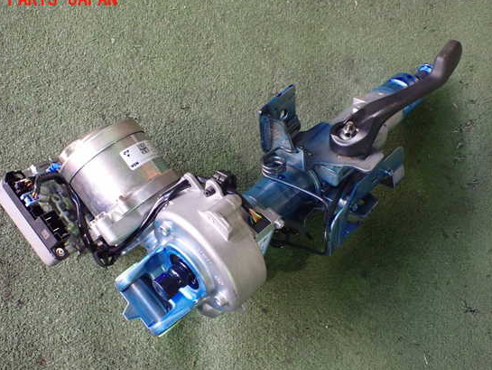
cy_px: 192
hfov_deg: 55.3
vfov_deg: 43.0
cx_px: 224
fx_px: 469
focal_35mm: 33
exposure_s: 1/80
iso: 800
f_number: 2.3
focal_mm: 5.4
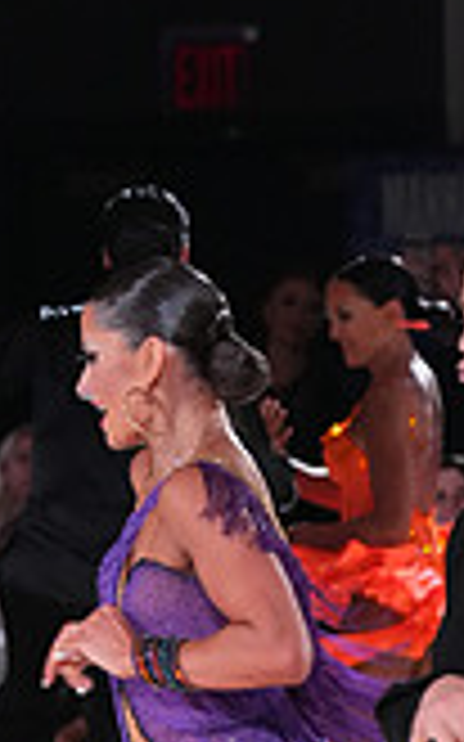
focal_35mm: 376
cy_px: 962
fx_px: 7614
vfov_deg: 5.6
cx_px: 417
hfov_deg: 3.5
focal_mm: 105
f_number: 4
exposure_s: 1/500
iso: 4000
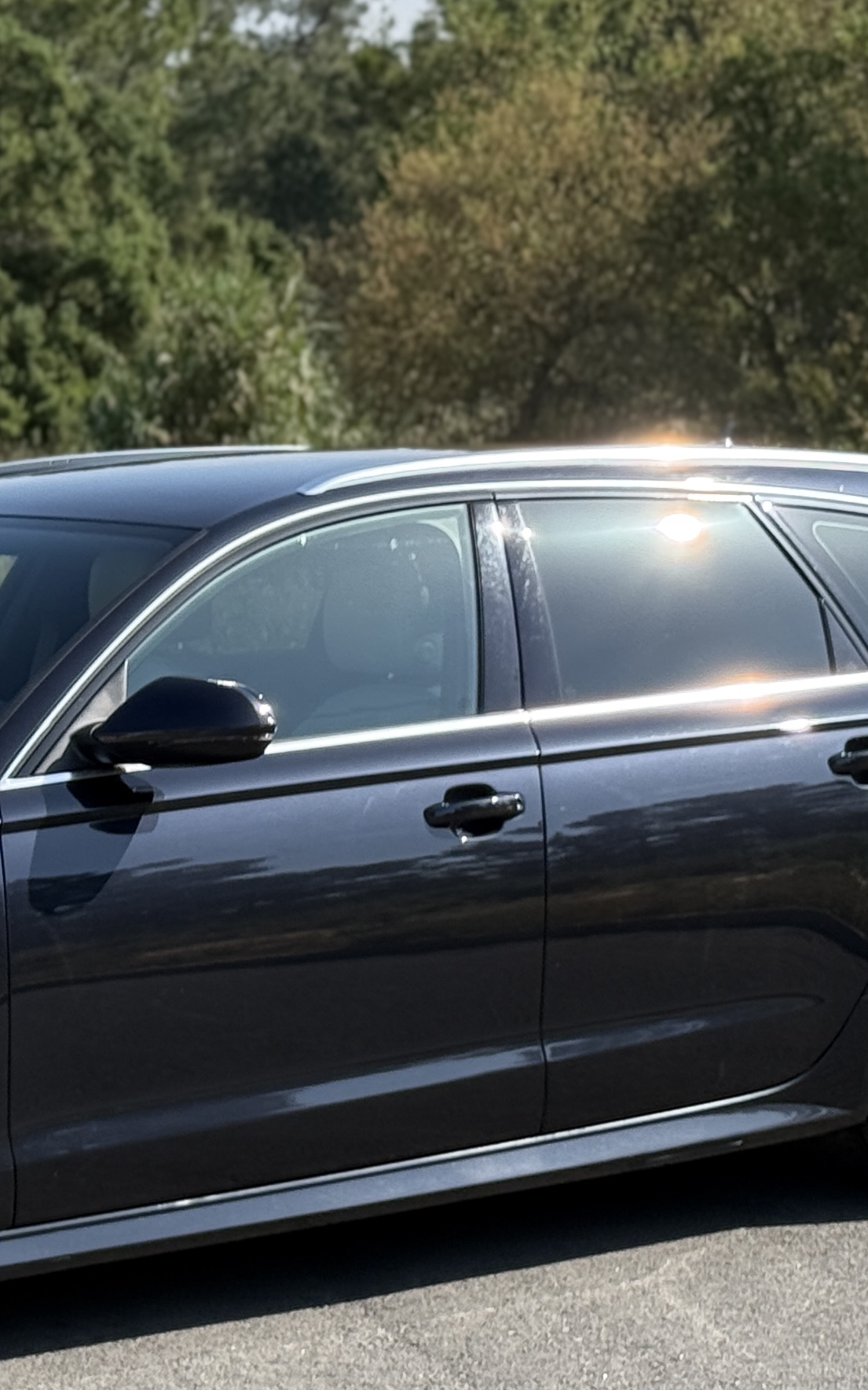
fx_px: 4392
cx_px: 101
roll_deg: +0.2
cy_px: 732
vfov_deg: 18.0
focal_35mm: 116
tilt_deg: -5.8
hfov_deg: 11.2
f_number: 1.78
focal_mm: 6.76
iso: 64
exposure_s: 1/2865
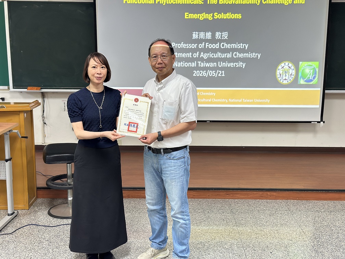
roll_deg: -0.4
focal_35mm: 48
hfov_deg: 39.7
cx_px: 172
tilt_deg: -10.8
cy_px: 130
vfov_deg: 30.3
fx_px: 478
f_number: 1.78
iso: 200
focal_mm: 6.86
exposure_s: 1/60
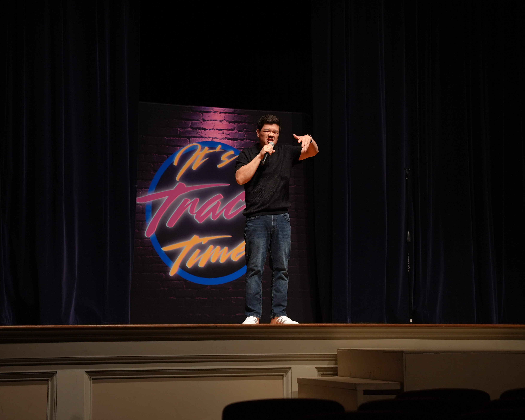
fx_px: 1227
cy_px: 210
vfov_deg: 19.4
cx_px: 245
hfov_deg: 24.1
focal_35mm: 79
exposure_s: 1/160
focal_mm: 70
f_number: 4
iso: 1250
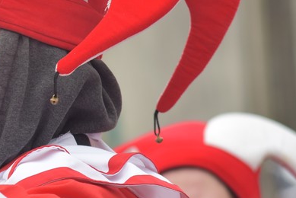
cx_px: -43
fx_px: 3637
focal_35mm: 442
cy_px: 64
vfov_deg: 3.1
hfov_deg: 4.6
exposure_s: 1/160
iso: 320
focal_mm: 112
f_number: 4.5
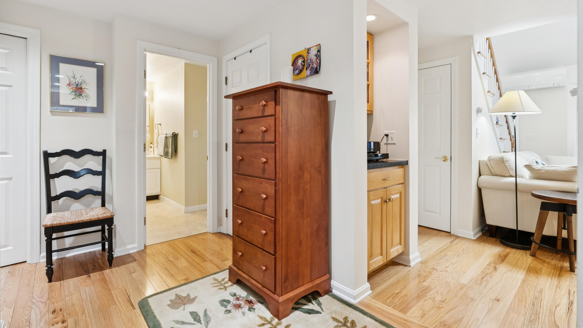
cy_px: 141
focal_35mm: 17
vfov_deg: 63.6
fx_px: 263
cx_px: 288
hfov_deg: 95.9
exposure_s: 1/5
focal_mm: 16
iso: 320
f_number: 7.1
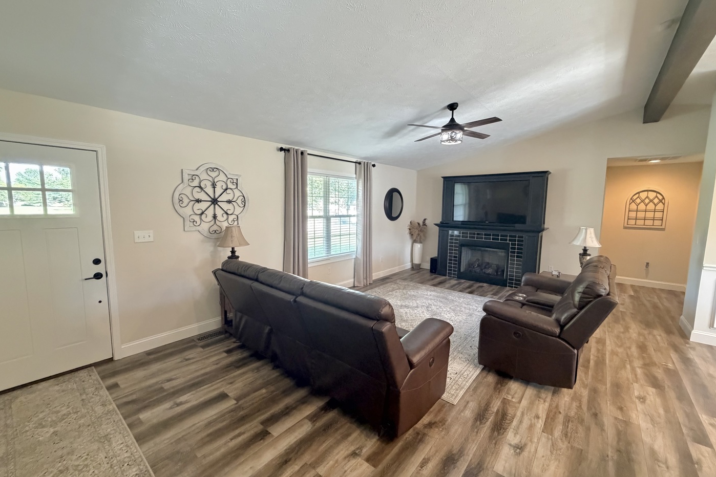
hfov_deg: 100.4
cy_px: 235
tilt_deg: -5.6
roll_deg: -0.4
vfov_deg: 77.3
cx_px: 360
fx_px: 298
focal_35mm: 15
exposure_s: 1/60
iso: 800
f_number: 2.2
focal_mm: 2.22
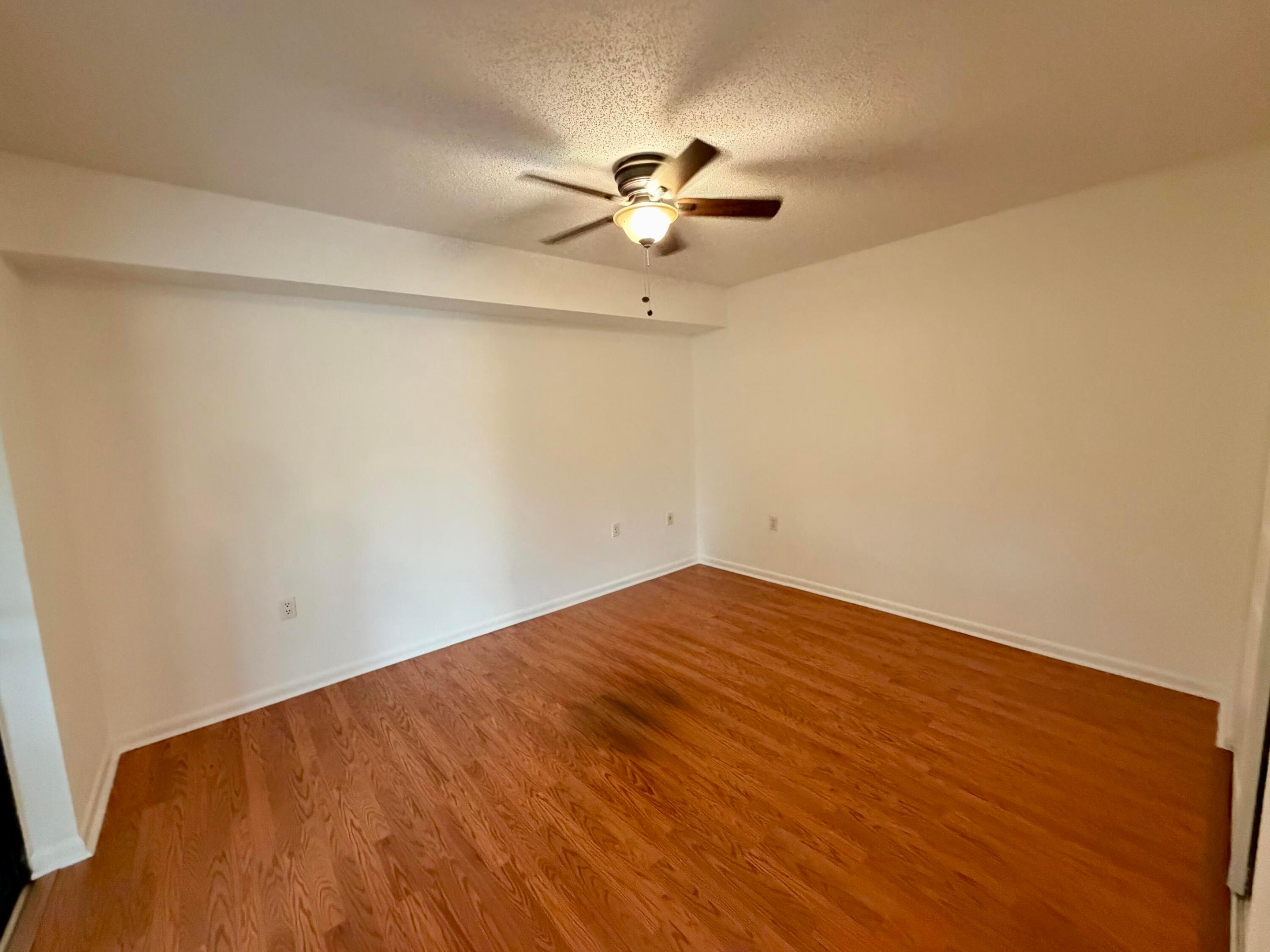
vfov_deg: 85.7
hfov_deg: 102.1
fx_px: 514
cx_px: 635
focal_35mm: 14
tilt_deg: -7.4
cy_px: 476
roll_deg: +2.3
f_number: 2.2
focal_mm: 2.22
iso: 640
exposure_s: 1/60
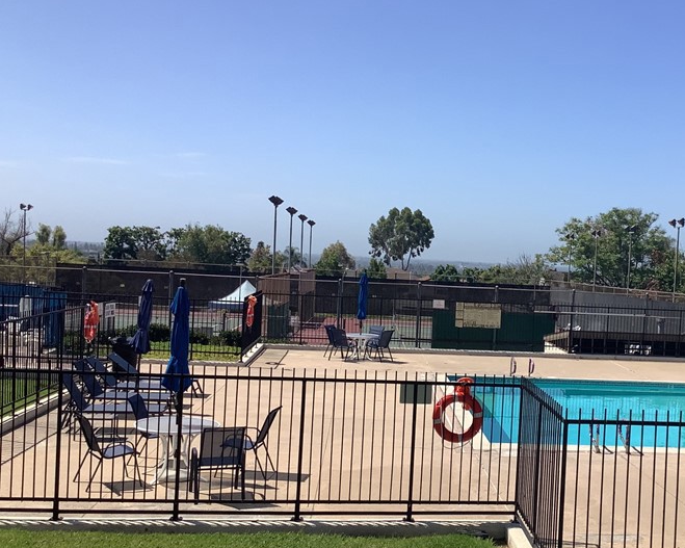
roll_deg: -2.1
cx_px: 499
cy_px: 297
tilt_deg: -4.1
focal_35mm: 47
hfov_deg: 38.7
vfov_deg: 32.1
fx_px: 953
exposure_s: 1/1812
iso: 25
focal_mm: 3.3
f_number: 2.4
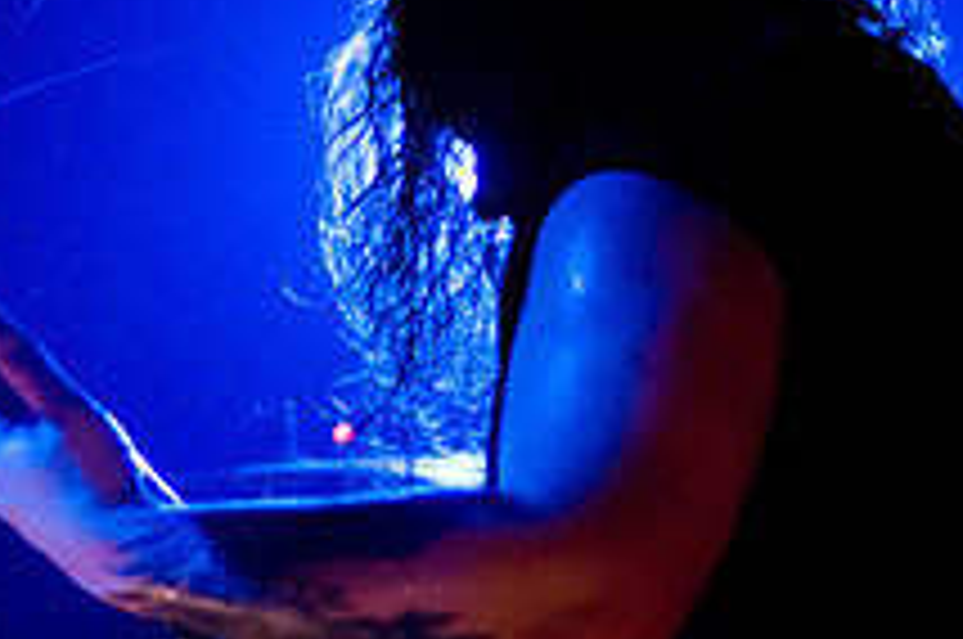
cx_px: 342
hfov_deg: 16.8
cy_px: 542
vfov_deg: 11.1
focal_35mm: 122
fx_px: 3259
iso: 1000
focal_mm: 30
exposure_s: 1/30
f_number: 1.8
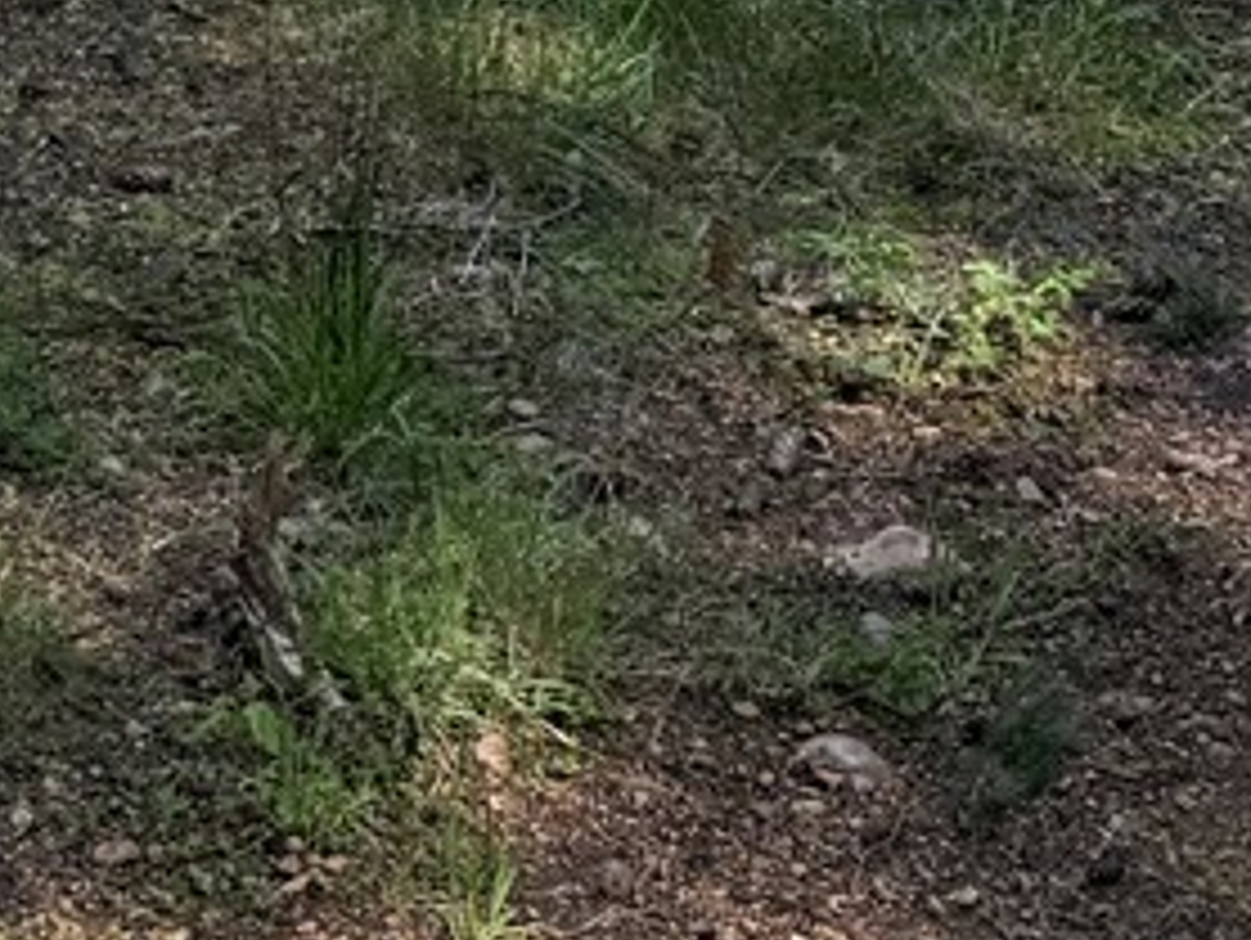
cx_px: 166
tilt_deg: -6.0
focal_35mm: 138
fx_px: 4992
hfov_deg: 14.2
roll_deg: -1.3
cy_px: -1484
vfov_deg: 9.3
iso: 80
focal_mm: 6.76
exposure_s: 1/643
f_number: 1.78
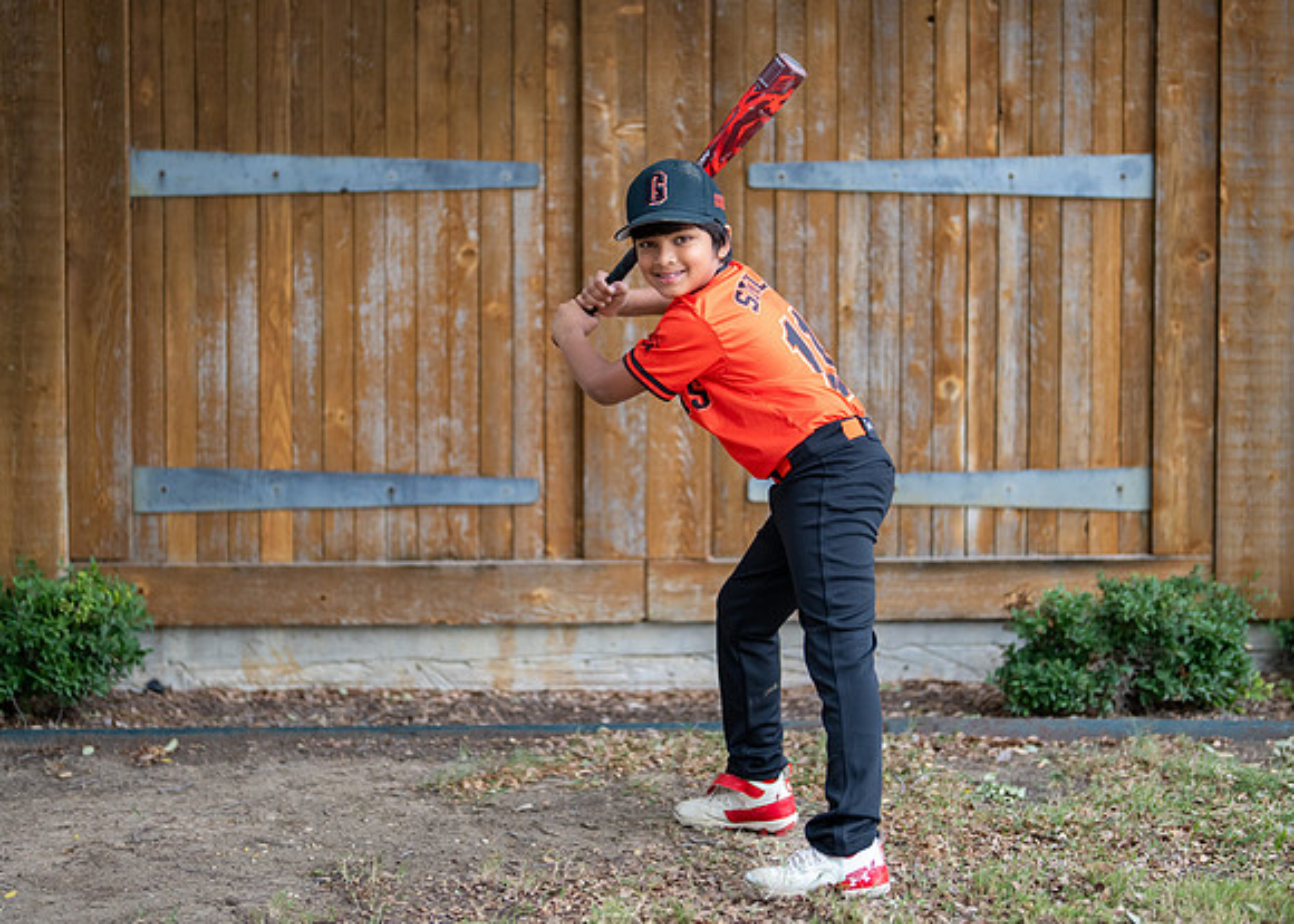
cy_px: 412
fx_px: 2608
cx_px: 643
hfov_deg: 27.9
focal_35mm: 71
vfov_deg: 20.1
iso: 500
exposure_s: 1/640
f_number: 1.2
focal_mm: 50
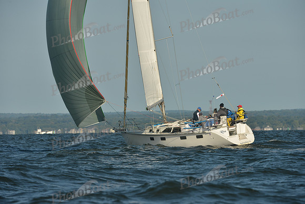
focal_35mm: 300
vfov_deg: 4.6
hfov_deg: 6.9
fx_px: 2542
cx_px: 152
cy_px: 102
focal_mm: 300
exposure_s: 1/1250
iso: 320
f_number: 8
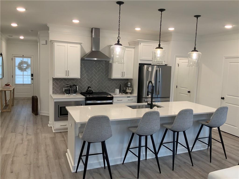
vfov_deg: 48.2
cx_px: 120
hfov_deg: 61.7
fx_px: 200
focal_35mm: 29
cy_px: 90
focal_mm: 3
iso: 50
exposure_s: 1/60
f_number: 1.8
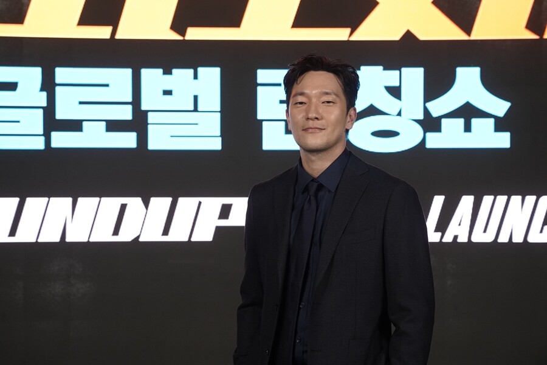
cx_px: 274
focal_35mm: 70
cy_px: 182
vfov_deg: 19.5
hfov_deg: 28.8
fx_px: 1064
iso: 4000
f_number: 5
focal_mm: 70
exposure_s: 1/160
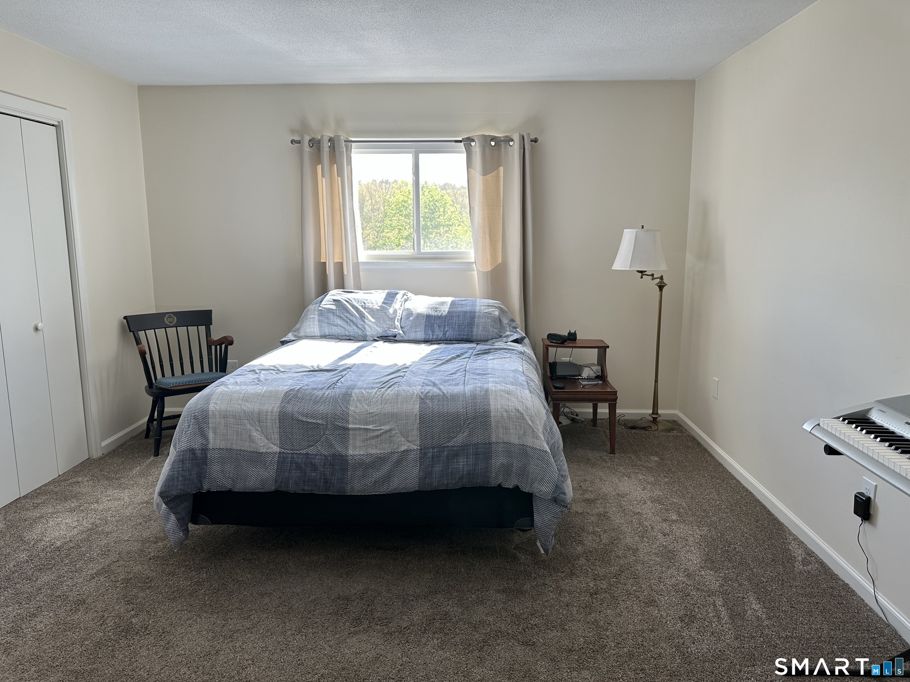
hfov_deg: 71.6
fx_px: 631
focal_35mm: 24
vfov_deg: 56.8
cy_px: 341
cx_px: 455
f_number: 1.78
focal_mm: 6.86
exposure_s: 1/154
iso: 64
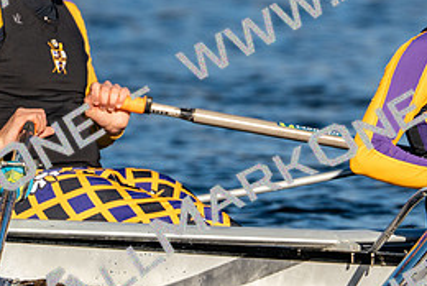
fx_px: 15864
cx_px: 379
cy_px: 85
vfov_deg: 1.0
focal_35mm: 1336
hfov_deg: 1.5
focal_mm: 600
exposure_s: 1/2000
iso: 320
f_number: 6.3
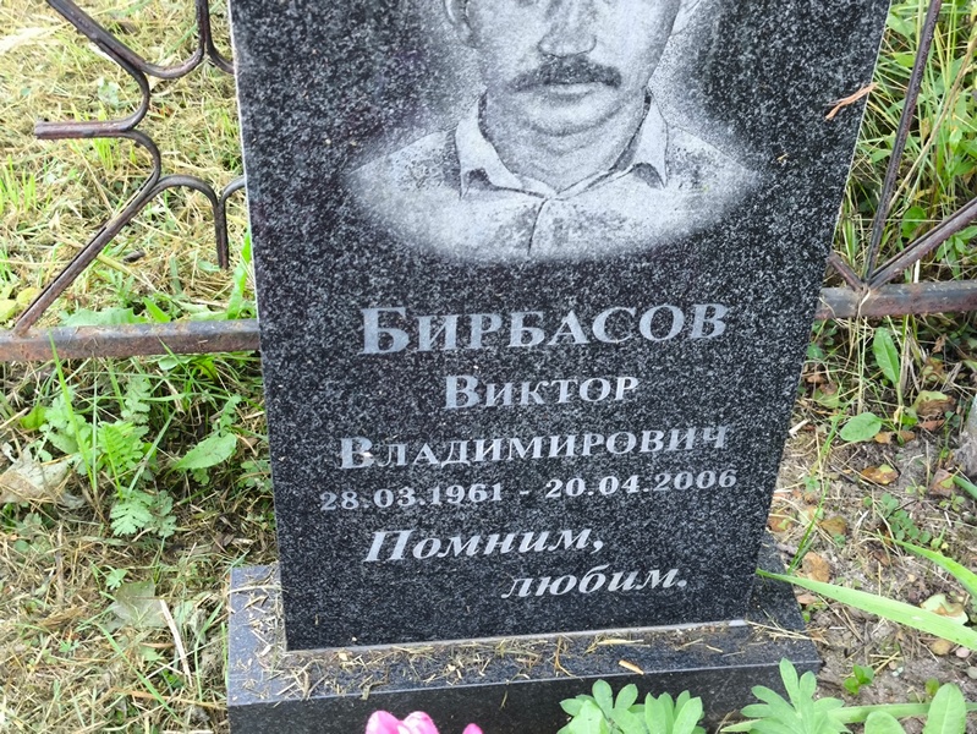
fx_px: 1412
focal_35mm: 50
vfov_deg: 29.1
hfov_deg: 38.2
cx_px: 488
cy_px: 367
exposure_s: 1/60
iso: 200
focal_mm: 4.71
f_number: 1.7
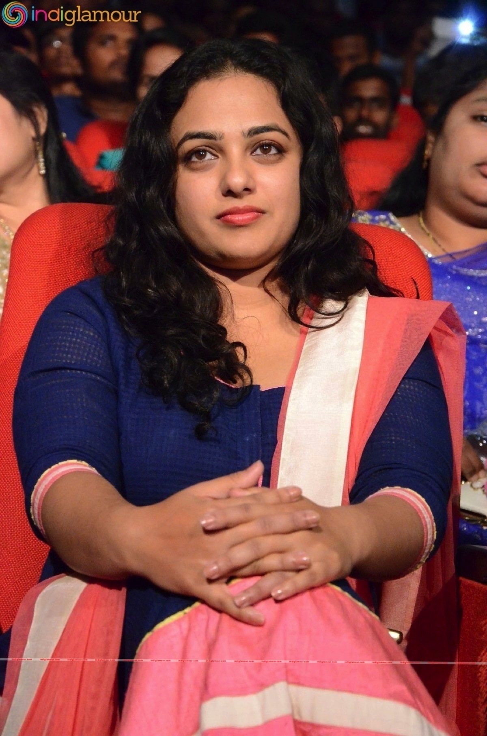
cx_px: 244
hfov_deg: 10.7
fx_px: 2598
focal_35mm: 128
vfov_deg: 16.1
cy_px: 368
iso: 8000
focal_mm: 85
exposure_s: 1/125
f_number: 5.6
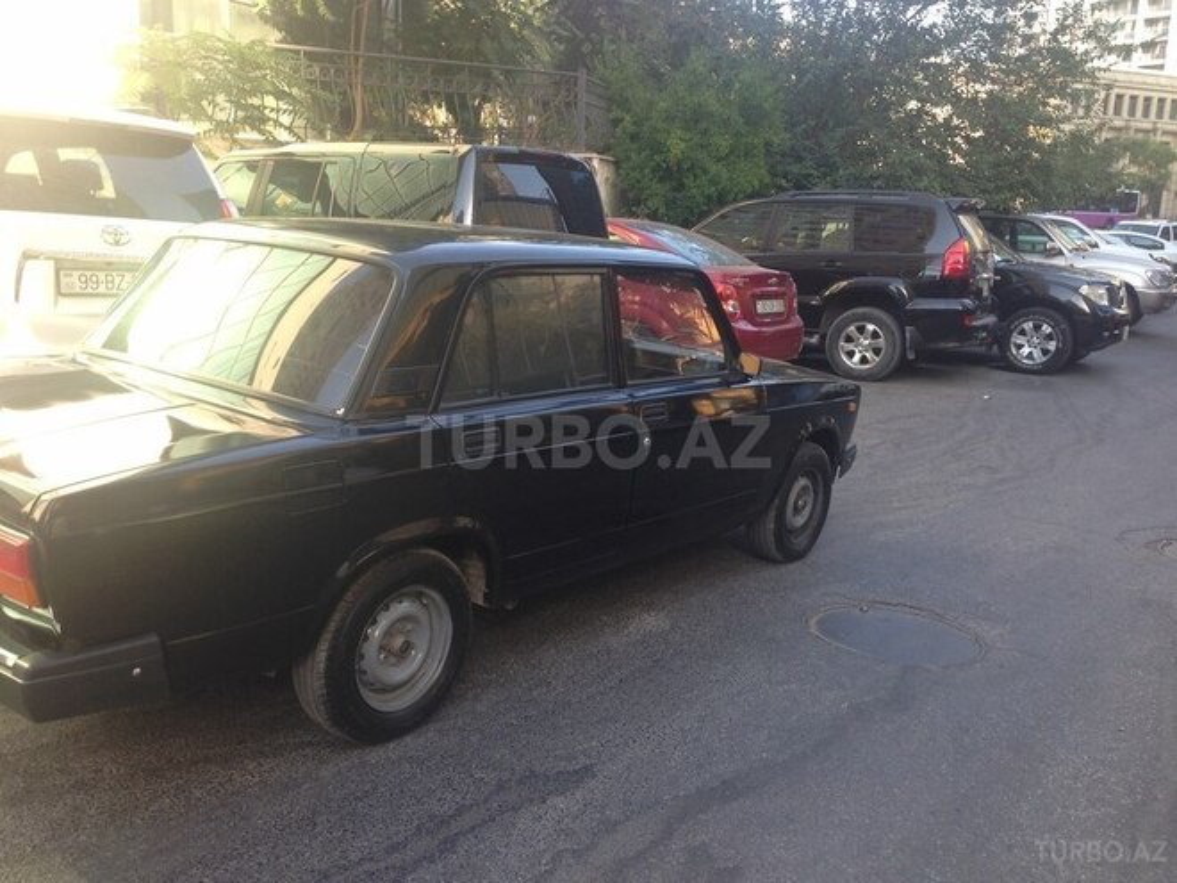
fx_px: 1122
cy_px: 442
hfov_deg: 55.4
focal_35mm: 33
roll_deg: +0.2
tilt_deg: -13.7
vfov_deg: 42.9
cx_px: 588
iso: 50
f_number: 2.4
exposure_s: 1/141
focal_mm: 4.12
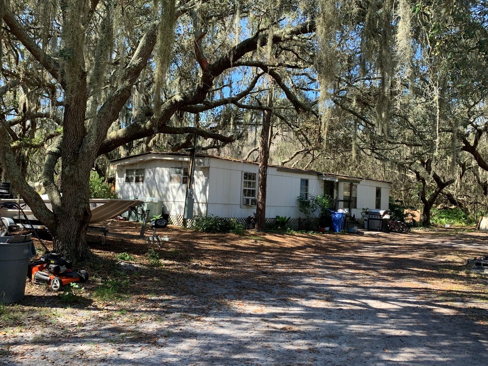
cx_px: 259
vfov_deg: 45.4
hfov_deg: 58.3
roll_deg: -1.6
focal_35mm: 31
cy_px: 201
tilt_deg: +1.8
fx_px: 437
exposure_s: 1/233
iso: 25
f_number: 1.8
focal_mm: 4.25
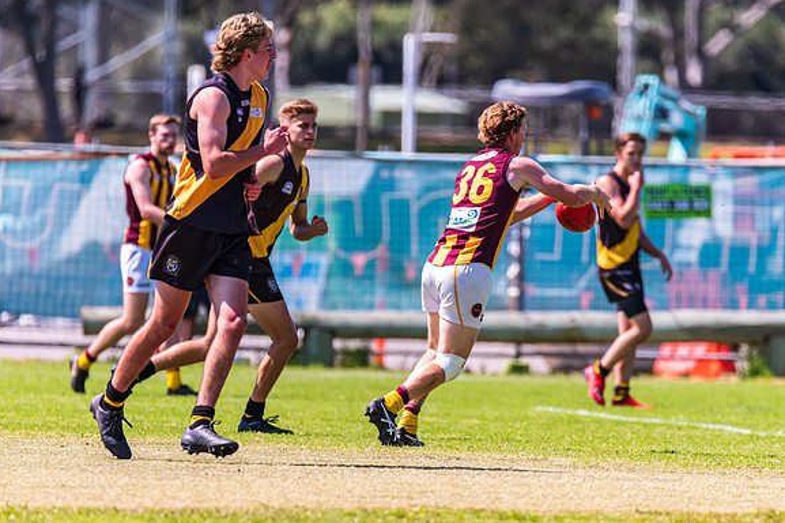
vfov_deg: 1.9
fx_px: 15995
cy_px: 318
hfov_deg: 2.8
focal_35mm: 734
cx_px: 428
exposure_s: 1/2000
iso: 800
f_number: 6.3
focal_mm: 600
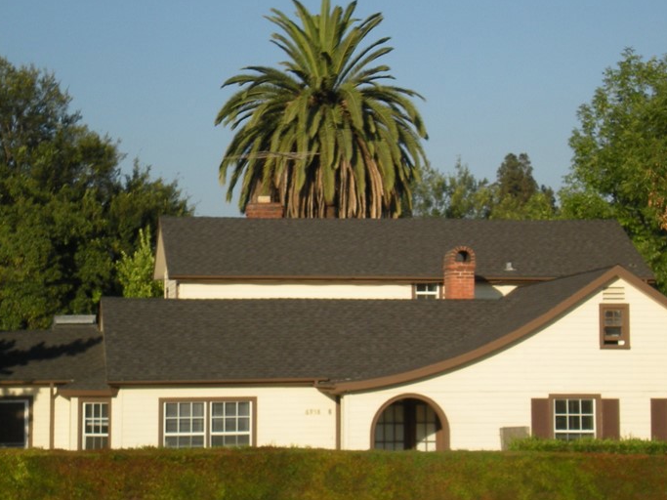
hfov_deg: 17.7
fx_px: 2138
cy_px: 287
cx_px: 383
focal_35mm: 111
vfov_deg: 13.3
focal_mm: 12.3
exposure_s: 1/260
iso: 64
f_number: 6.5
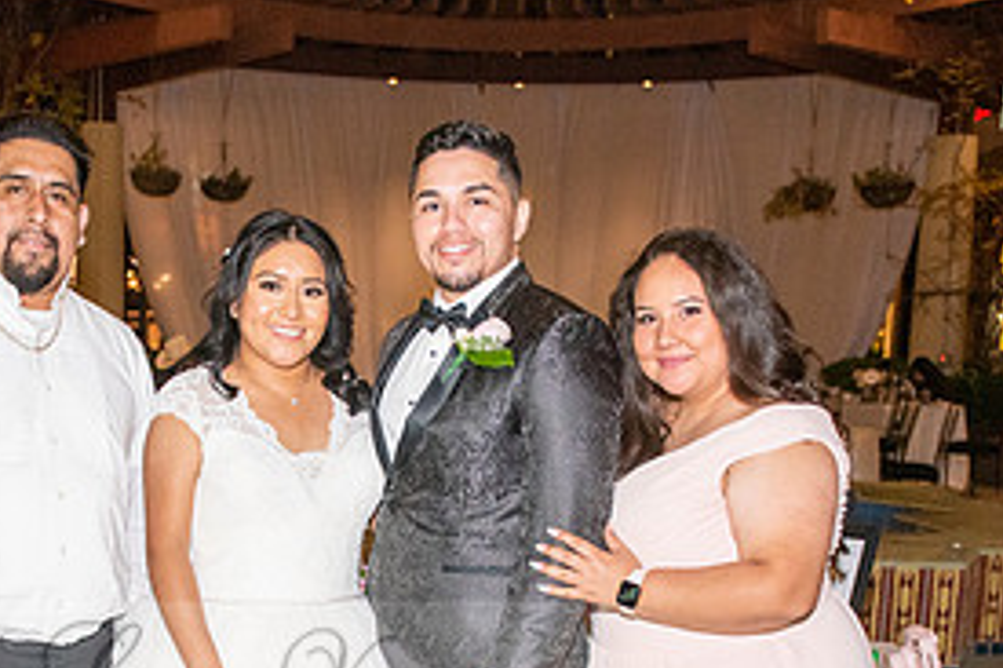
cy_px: 688
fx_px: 1810
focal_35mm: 65
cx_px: 299
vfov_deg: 20.2
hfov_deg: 30.6
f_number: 4
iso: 1600
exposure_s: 1/160
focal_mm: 26
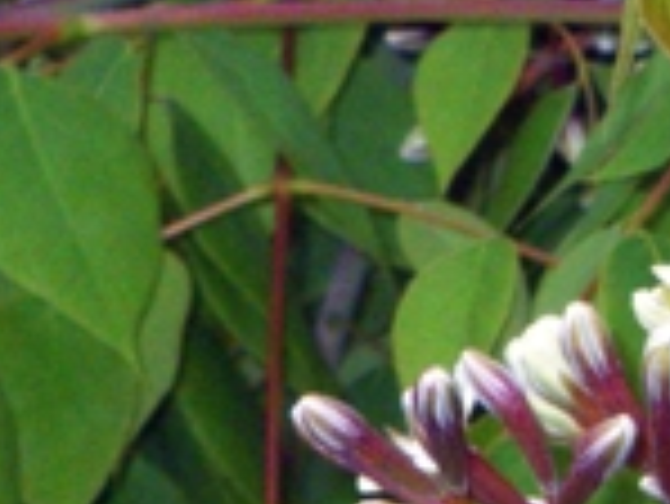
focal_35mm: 706
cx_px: 1313
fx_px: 13676
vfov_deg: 2.1
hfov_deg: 2.8
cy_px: 587
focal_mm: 25
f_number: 5.5
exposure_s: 1/250
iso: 200
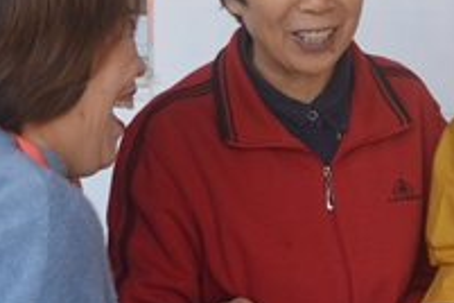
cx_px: 752
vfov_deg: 9.2
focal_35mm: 149
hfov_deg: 12.8
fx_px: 1879
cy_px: 101
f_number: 5.6
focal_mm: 25
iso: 200
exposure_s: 1/125
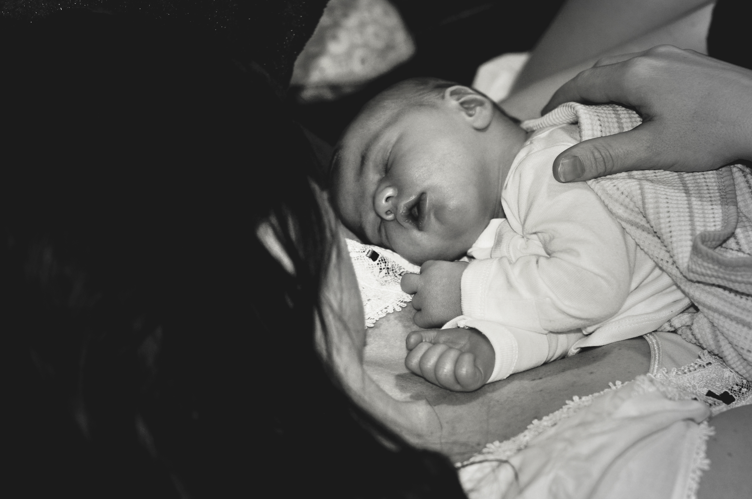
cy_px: 250
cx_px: 376
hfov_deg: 27.0
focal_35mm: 75
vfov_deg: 18.1
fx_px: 1565
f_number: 2.8
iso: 500
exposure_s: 1/60
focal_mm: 50
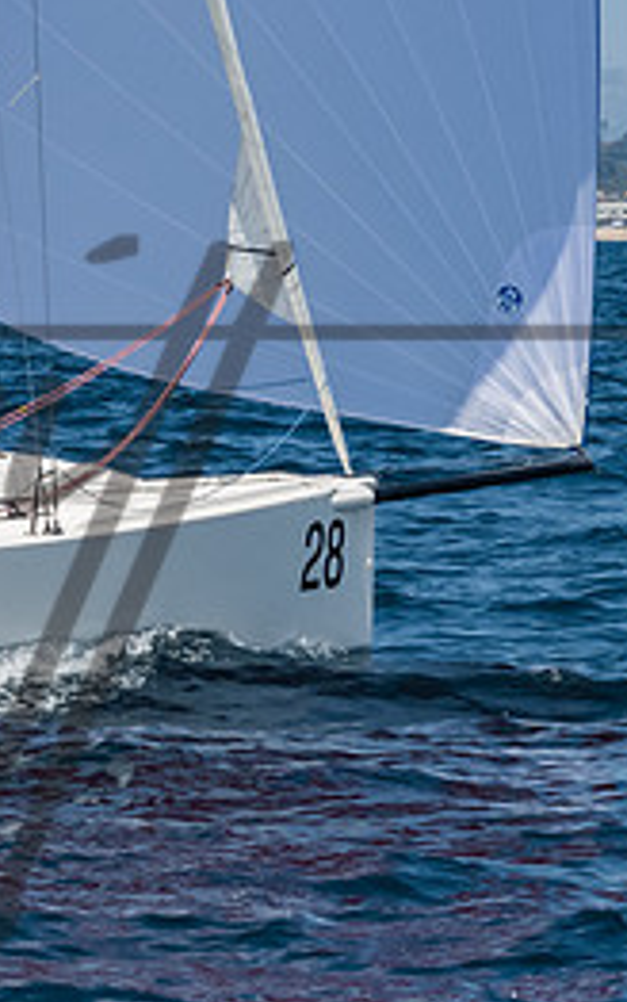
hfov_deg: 3.0
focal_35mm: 438
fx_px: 11962
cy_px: 421
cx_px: -280
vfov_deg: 4.8
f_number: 14
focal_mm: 125
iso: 640
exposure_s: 1/800
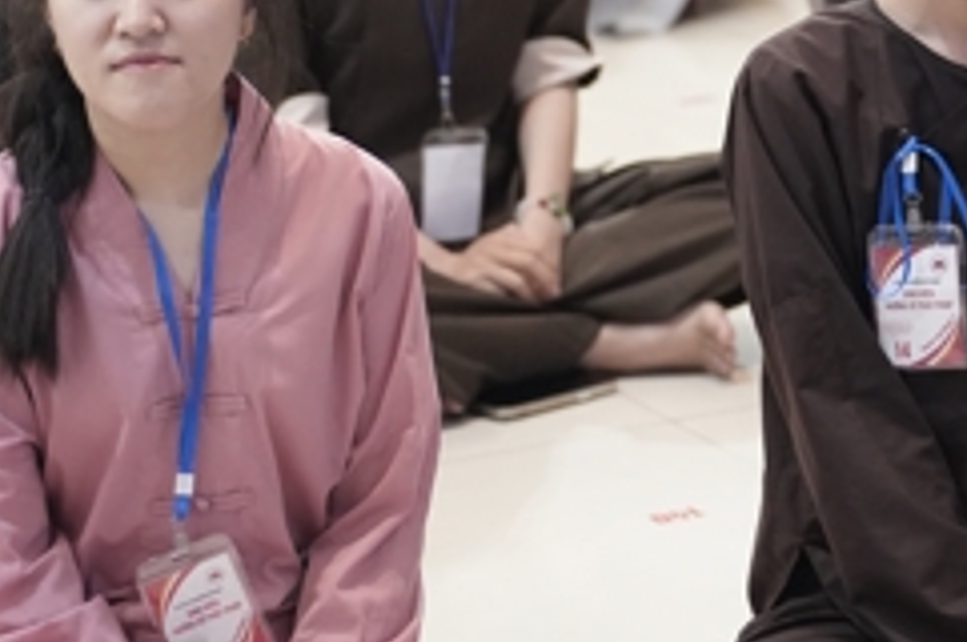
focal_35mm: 224
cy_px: -94
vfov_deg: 6.1
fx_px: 6009
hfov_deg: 9.2
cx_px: 746
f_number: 2.8
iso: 4000
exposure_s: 1/250
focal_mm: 83
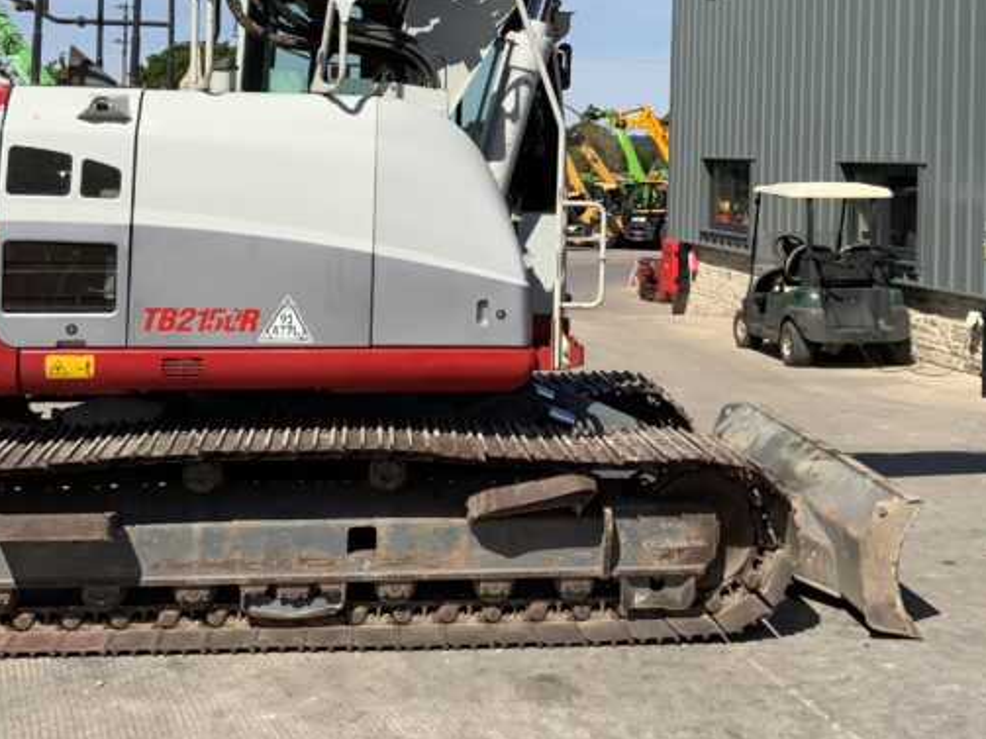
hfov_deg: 32.5
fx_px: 1680
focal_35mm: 59
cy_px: 88
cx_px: 637
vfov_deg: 24.2
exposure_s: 1/2427
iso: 16
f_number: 1.8
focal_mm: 3
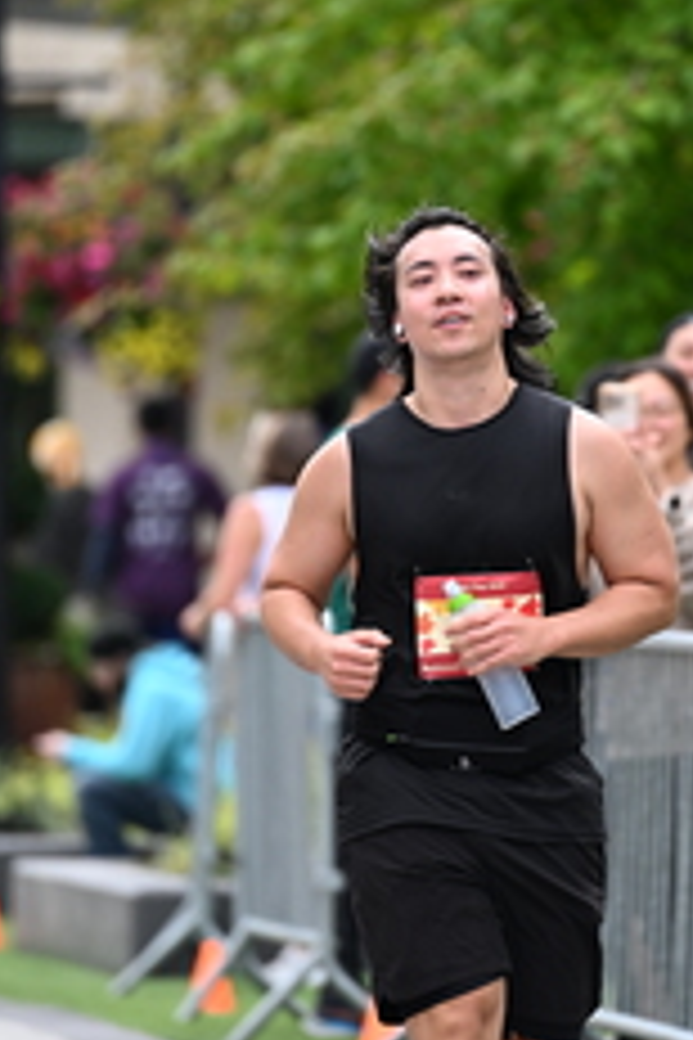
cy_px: 432
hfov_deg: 2.9
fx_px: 13743
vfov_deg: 4.3
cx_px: 529
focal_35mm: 476
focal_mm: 200
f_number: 2.8
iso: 640
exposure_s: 1/2500
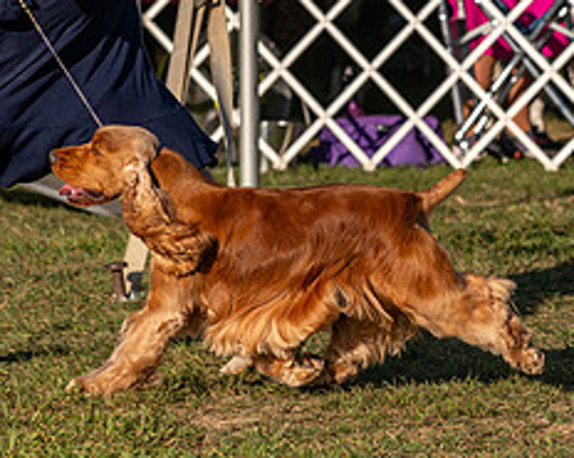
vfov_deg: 5.1
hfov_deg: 6.4
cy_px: -40
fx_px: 5107
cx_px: 167
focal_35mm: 301
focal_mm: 110
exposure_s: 1/1250
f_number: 4.5
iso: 100
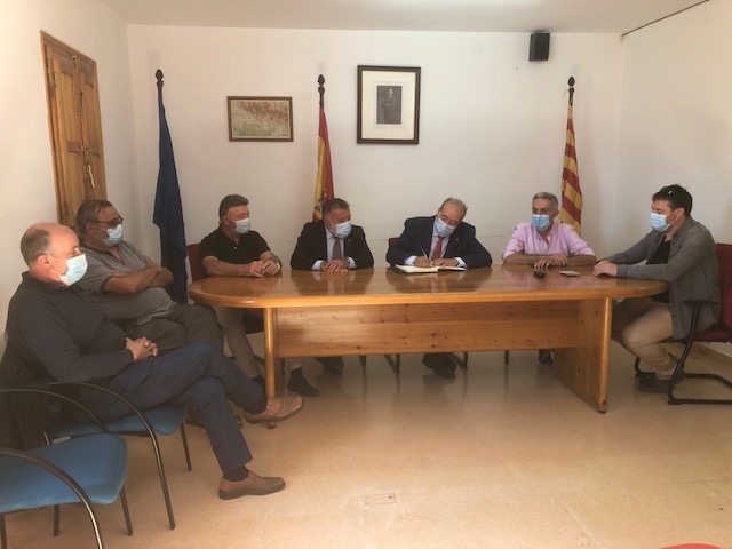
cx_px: 366
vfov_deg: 49.7
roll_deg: +0.4
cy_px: 274
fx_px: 592
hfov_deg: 63.4
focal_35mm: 28
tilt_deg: -8.7
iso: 40
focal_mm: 4
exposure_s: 1/33
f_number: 1.8
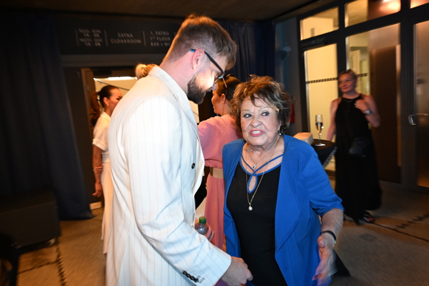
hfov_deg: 63.7
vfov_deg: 45.0
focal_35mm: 29
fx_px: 346
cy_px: 143
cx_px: 214
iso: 4000
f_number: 5
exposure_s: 1/50
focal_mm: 29
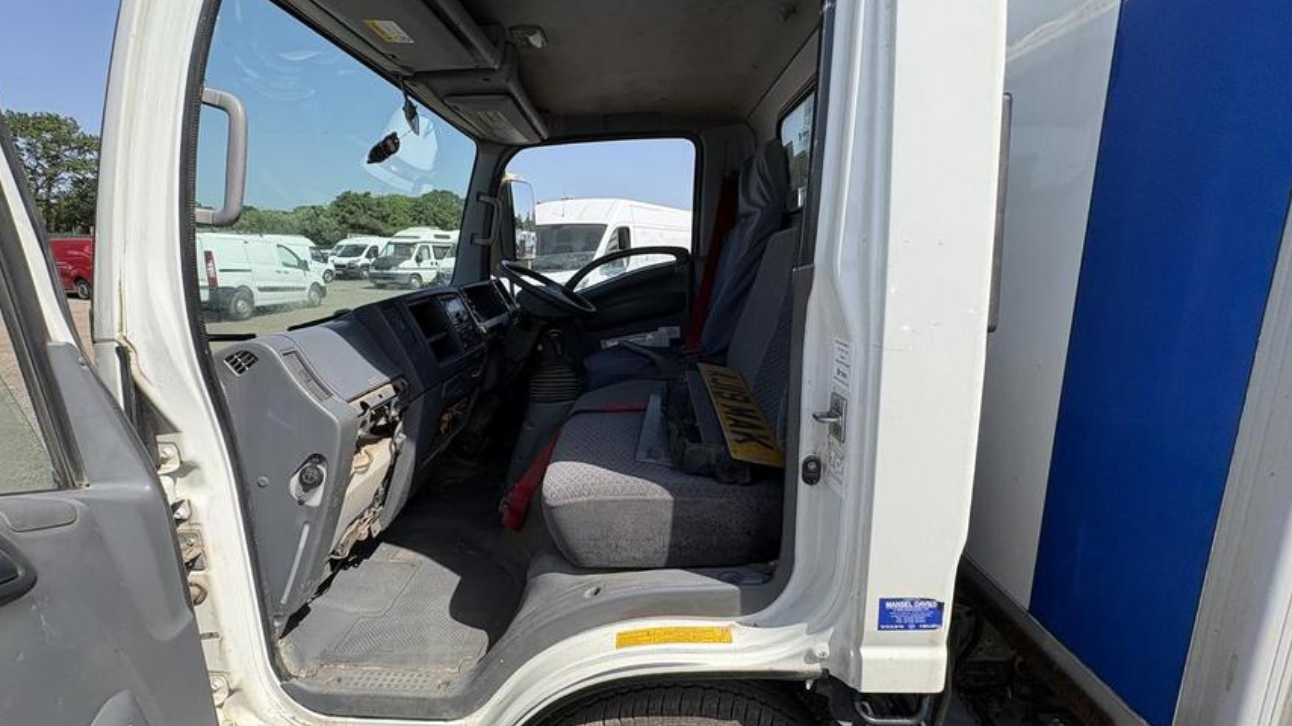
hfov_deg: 99.3
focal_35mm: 16
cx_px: 622
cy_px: 366
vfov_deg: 67.1
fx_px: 548
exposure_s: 1/1034
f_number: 2.2
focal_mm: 2.22
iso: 50
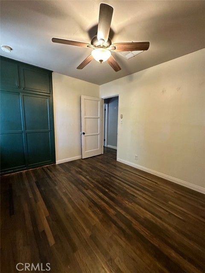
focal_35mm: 14
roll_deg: -0.9
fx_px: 111
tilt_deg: -8.0
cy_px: 136
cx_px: 102
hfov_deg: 85.7
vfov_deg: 102.1
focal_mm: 2.22
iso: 800
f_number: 2.2
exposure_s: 1/60
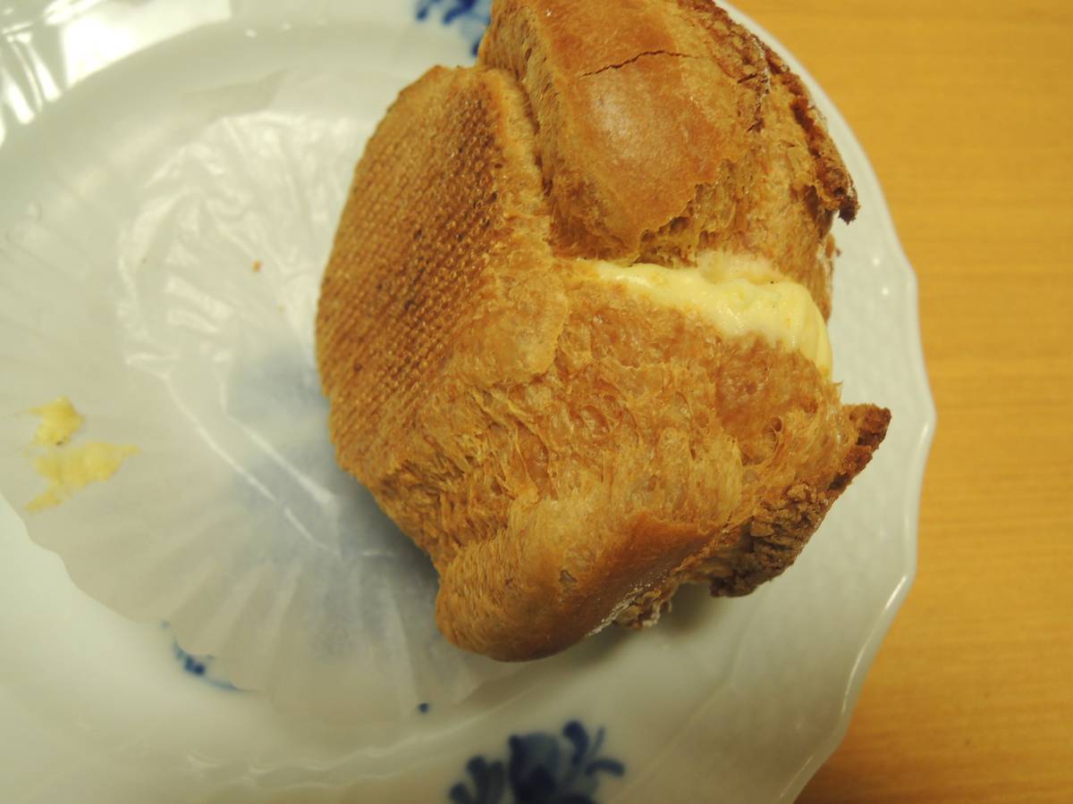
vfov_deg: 56.8
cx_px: 536
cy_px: 402
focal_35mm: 24
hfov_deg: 71.6
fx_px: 744
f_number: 2.8
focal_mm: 4.3
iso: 200
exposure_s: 1/30
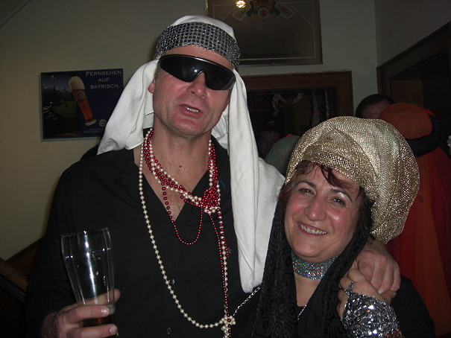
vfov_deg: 37.7
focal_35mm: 38
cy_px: 169
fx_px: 495
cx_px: 226
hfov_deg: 49.0
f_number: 2.8
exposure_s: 1/60
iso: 200
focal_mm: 7.9
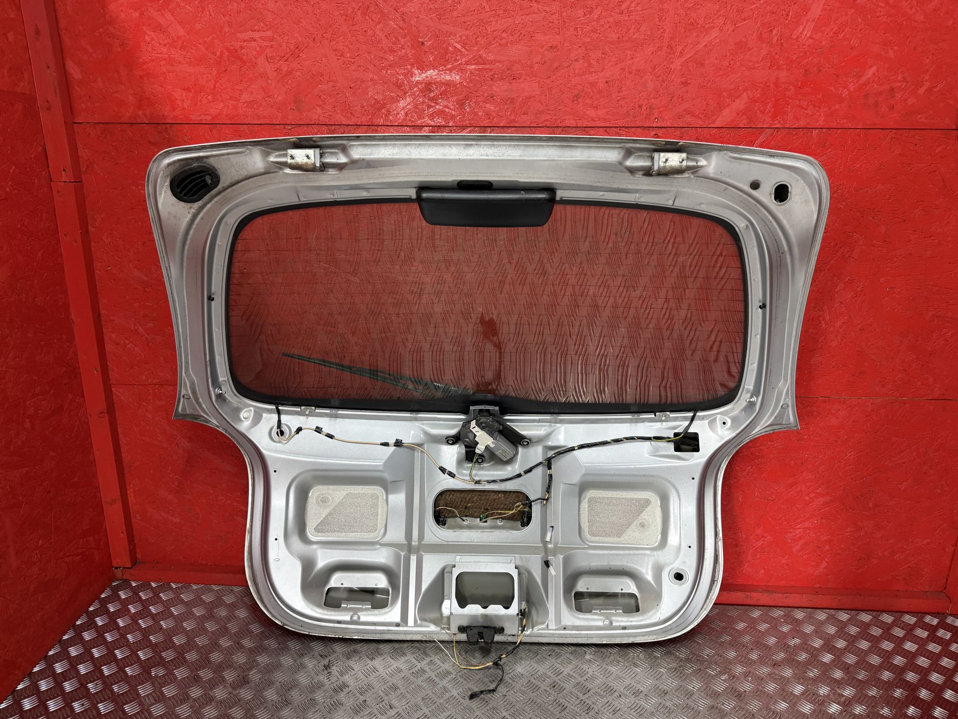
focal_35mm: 24
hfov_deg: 71.6
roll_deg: -0.9
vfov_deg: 56.8
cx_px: 479
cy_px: 360
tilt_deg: -15.7
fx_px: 664
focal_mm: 6.76
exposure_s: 1/50
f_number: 1.78
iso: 200
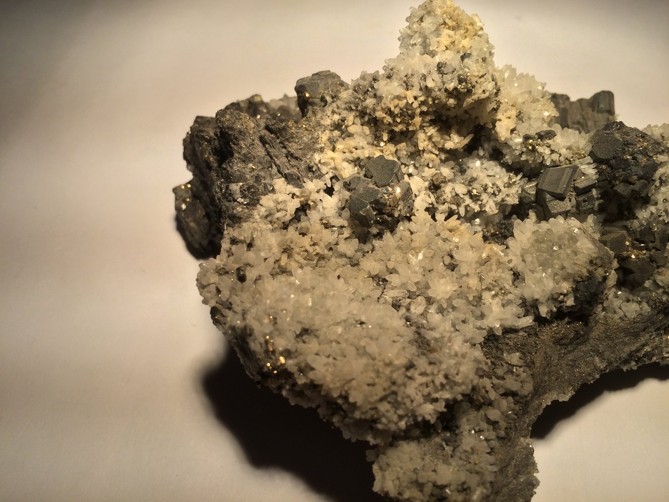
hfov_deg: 61.7
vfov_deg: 48.2
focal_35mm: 29
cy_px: 251
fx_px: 560
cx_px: 334
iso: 32
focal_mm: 4.15
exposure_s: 1/295
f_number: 2.2
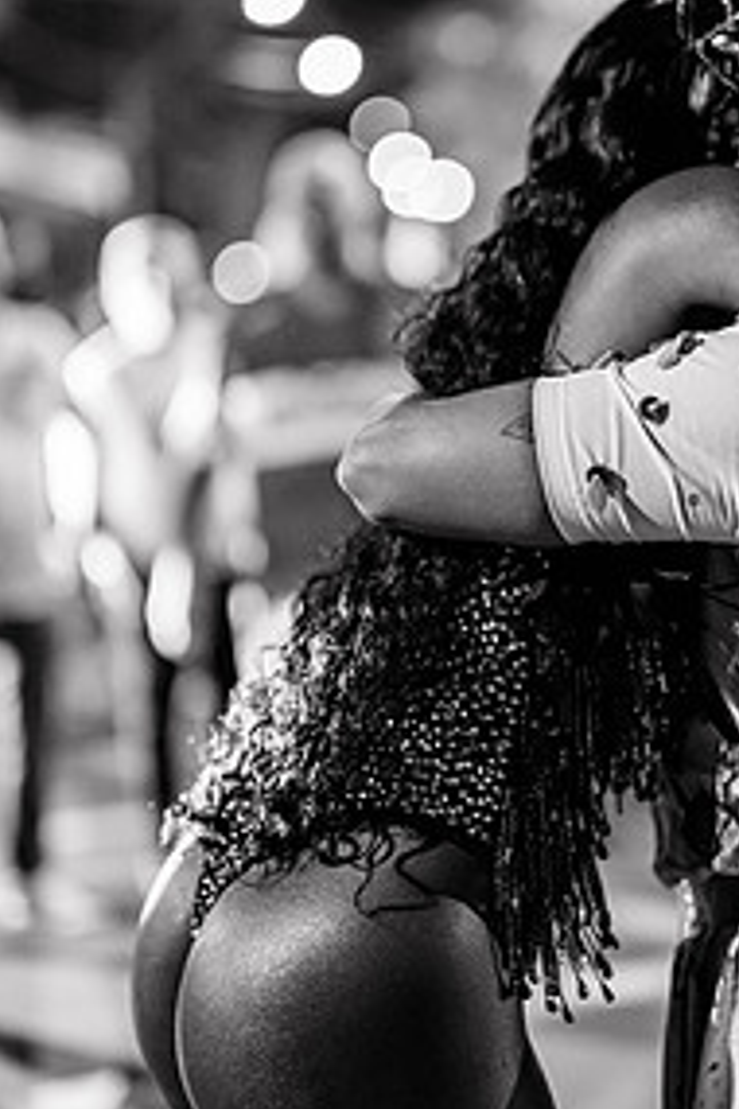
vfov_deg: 25.6
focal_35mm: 79
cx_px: 572
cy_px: 405
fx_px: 2432
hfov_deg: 17.2
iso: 2000
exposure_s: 1/320
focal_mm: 50
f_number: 1.2
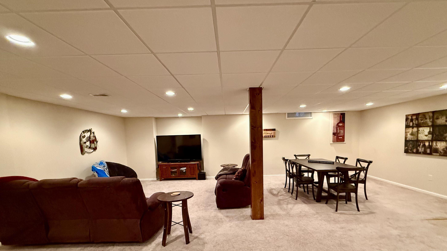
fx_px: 190
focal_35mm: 16
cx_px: 231
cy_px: 154
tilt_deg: -5.1
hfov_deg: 99.3
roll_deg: +2.0
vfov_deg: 66.3
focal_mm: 2.22
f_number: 2.2
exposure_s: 1/60
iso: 800
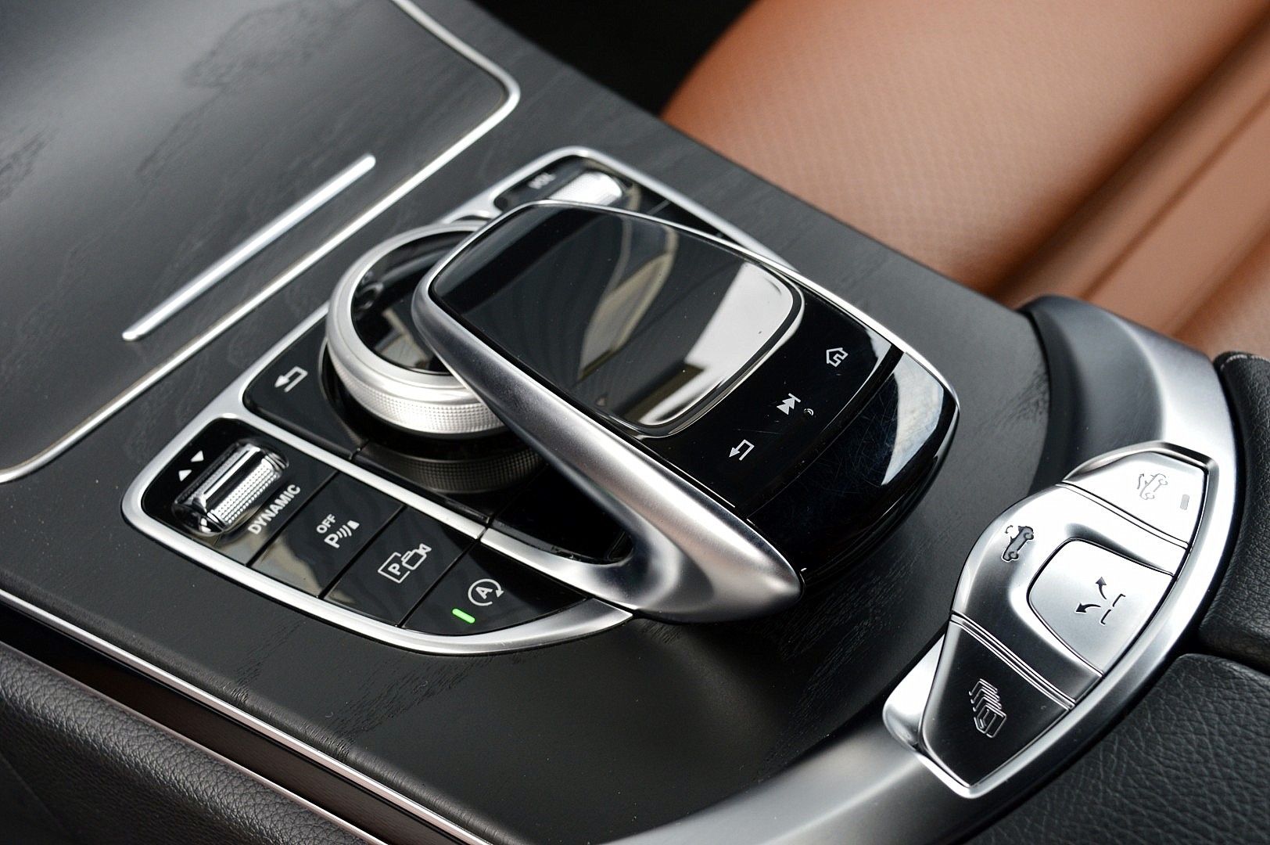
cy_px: 422
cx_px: 635
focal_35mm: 57
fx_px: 2009
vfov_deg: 23.7
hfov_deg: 35.1
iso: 560
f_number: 8
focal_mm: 38
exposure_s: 1/60
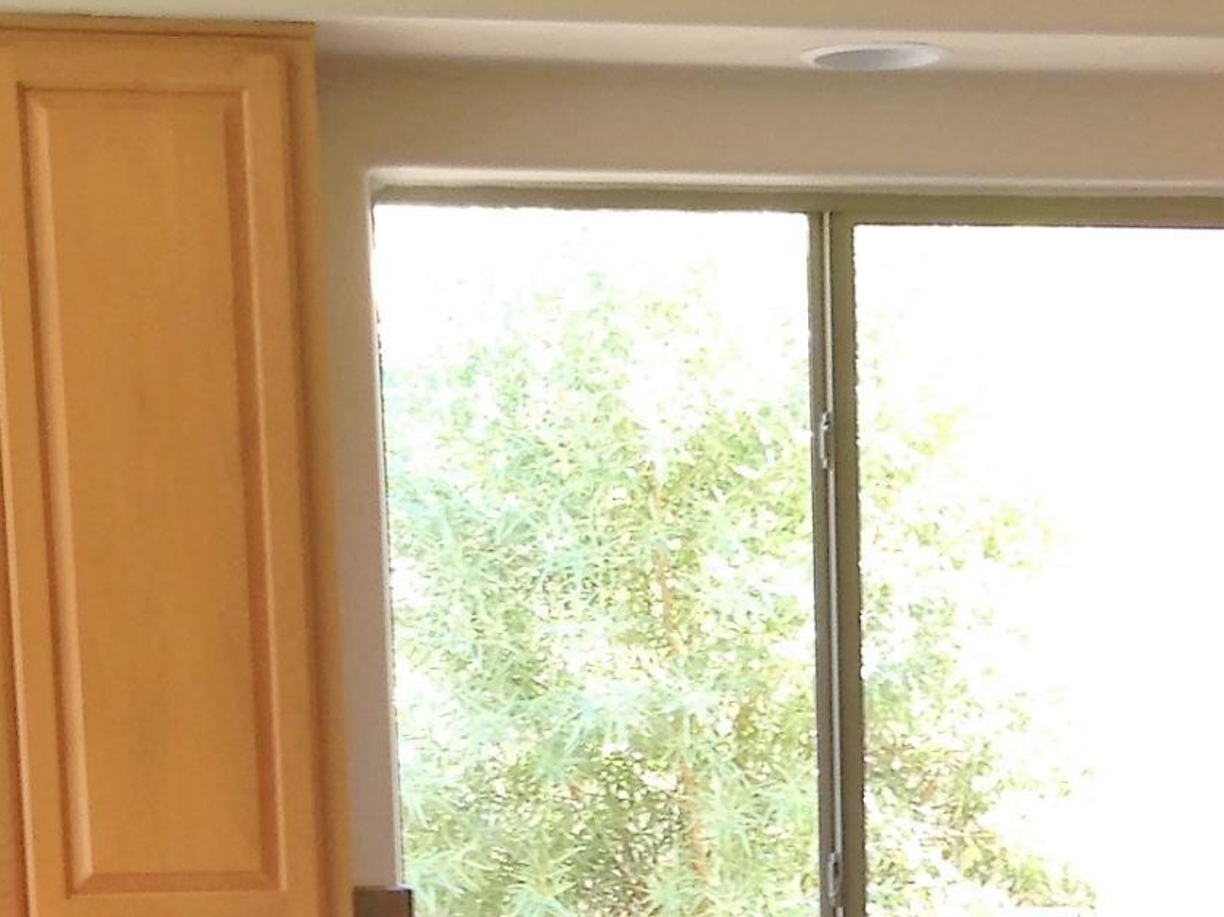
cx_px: 945
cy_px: 1461
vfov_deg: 11.9
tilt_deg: -9.0
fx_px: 4172
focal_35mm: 118
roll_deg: -0.2
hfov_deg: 16.6
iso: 50
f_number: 2.4
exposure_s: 1/20
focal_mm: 4.12
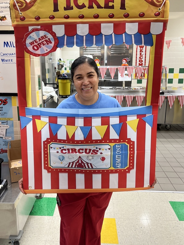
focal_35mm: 30
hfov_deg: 46.8
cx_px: 84
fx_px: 212
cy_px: 115
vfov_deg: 59.9
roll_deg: -1.1
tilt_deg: -14.2
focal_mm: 5.7
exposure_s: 1/120
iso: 125
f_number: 1.5
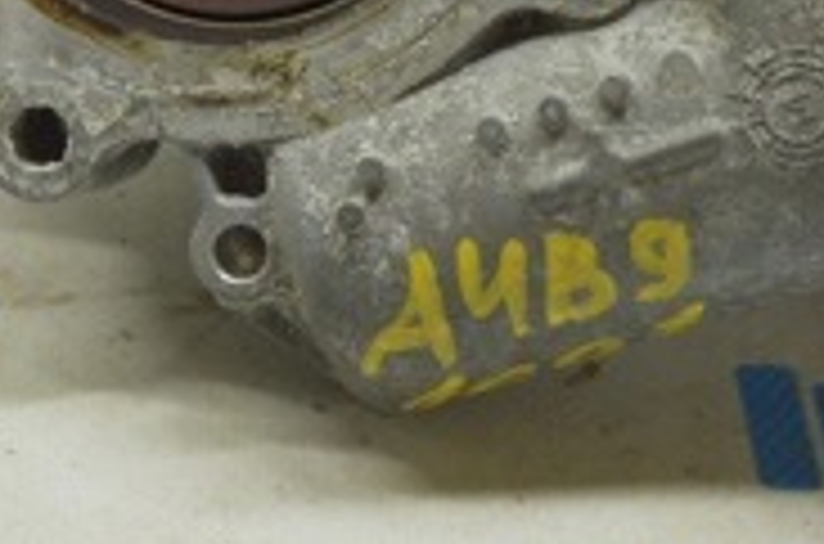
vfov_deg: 11.2
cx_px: 342
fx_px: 2757
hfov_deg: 17.0
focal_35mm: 121
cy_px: -29
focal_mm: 23
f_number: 5.6
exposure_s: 1/20
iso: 400
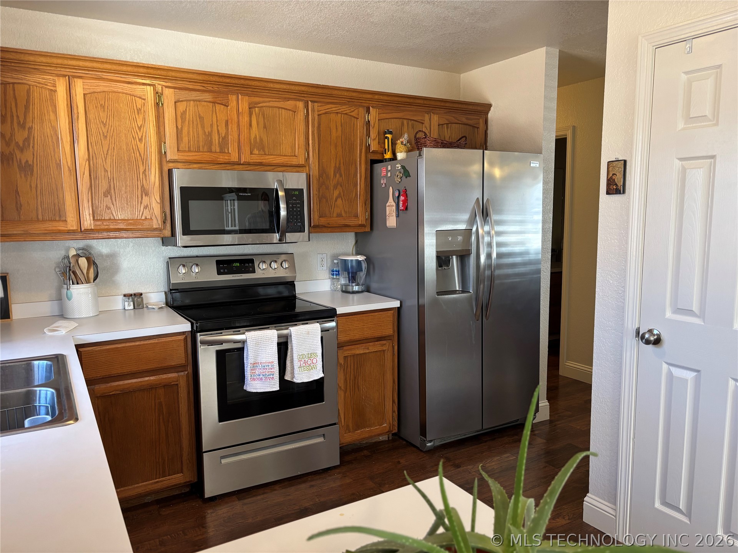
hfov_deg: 67.3
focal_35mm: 26
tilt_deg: -7.7
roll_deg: +0.1
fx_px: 554
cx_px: 369
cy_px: 276
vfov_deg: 53.1
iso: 160
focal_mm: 5.96
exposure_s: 1/60
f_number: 1.6
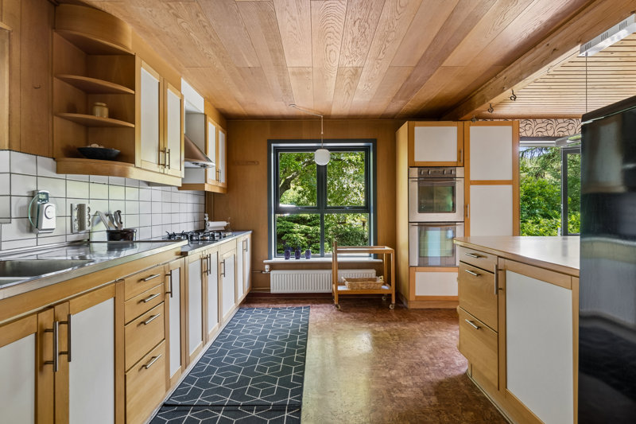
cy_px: 212
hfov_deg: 85.4
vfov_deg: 63.2
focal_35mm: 20
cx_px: 318
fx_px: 344
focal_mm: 13
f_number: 8
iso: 200
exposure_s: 1/5
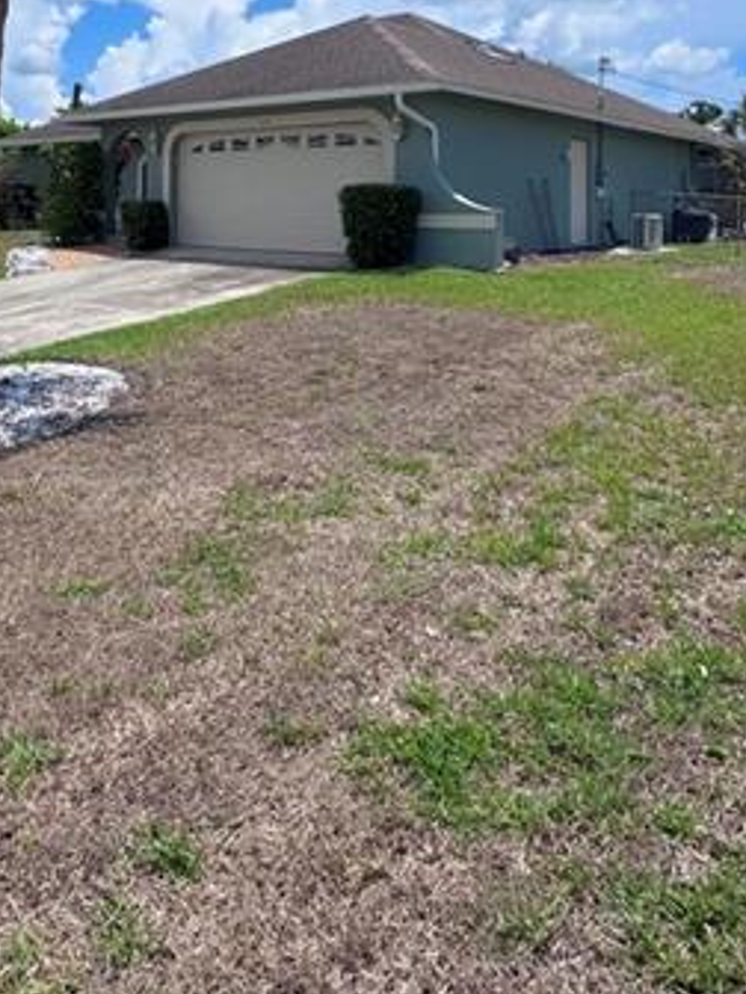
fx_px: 919
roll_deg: +0.1
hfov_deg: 44.0
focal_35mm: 32
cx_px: 311
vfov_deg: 52.9
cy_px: 189
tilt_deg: +1.5
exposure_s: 1/3390
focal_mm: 2.22
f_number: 2.2
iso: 50
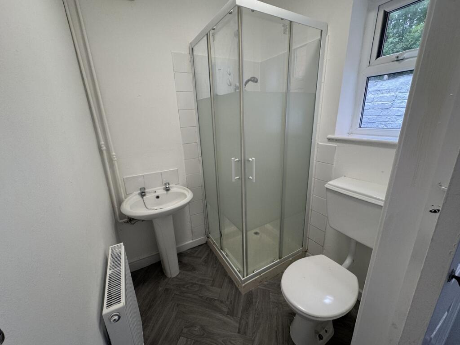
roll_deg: +2.6
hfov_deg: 102.1
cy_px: 172
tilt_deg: -17.1
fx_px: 186
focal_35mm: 14
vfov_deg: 85.7
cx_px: 230
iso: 160
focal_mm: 2.22
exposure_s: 1/100
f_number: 2.2
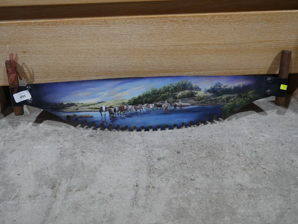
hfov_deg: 53.9
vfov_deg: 41.8
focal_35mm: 34
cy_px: 112
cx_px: 149
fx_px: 293
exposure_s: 1/60
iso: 250
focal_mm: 17
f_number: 4
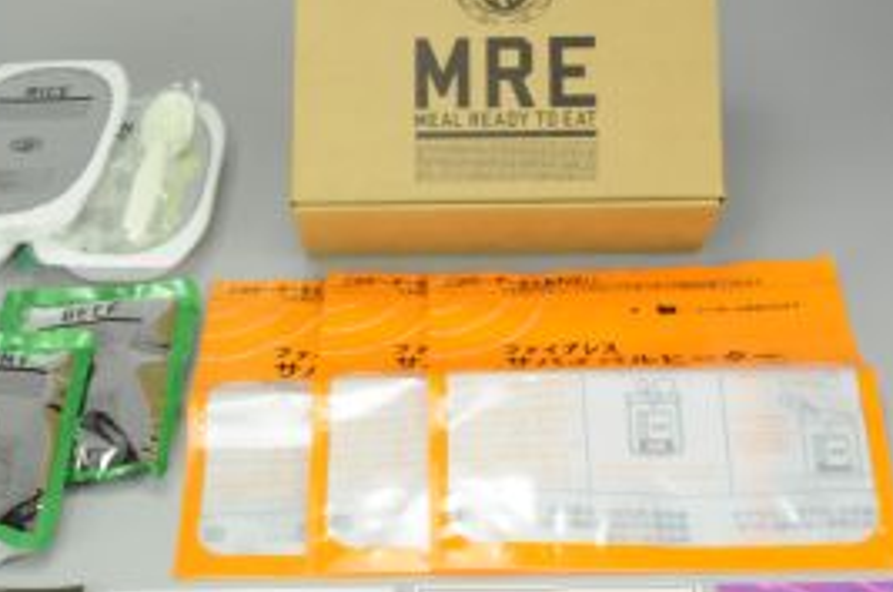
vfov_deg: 19.5
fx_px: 1708
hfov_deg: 29.3
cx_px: 381
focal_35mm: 69
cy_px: 441
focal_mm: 24
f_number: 18
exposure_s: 1/2.5
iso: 200
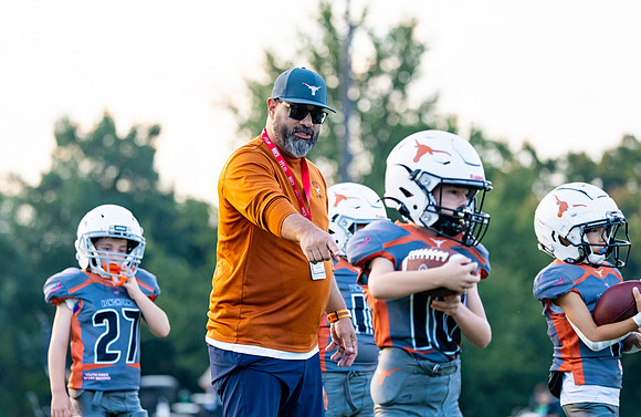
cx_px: 292
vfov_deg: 8.9
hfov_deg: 13.7
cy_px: 170
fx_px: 2670
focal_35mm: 151
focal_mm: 127
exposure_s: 1/1250
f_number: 2.8
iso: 640
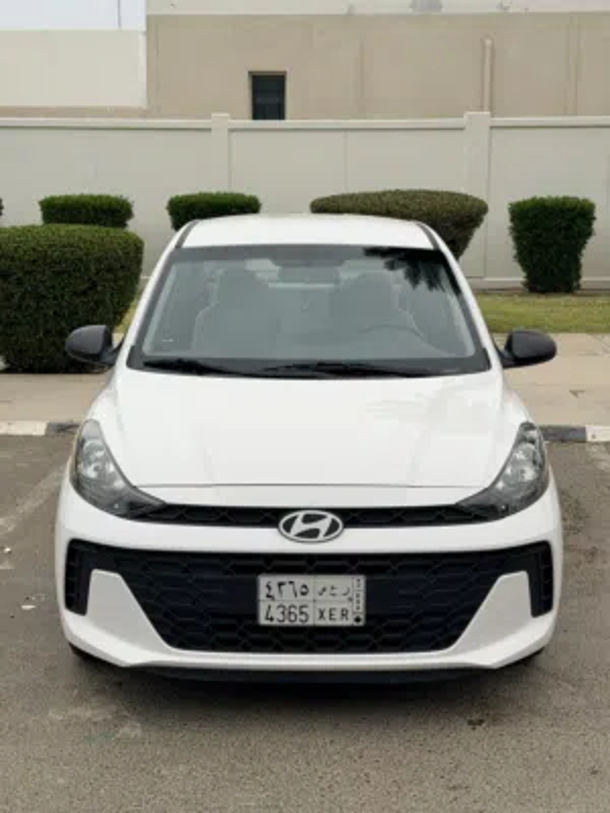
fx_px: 1128
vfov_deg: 39.7
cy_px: 406
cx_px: 305
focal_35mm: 48
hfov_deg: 30.3
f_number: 1.78
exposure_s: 1/7143
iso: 64
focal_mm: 6.76
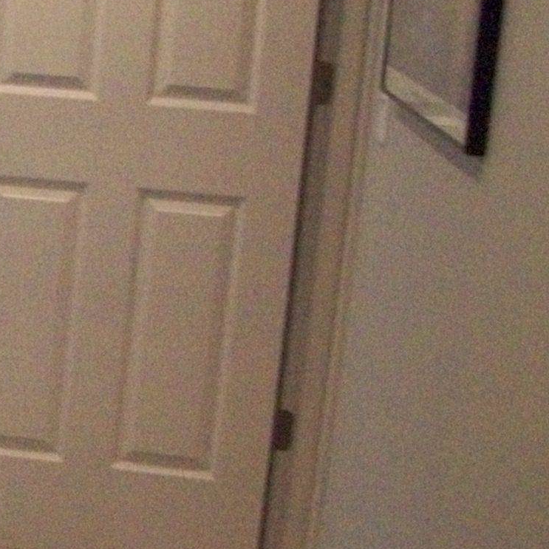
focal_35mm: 122
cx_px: -491
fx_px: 2189
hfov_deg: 12.8
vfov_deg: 14.3
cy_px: 316
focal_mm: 6
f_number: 2.7
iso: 435
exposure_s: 1/128
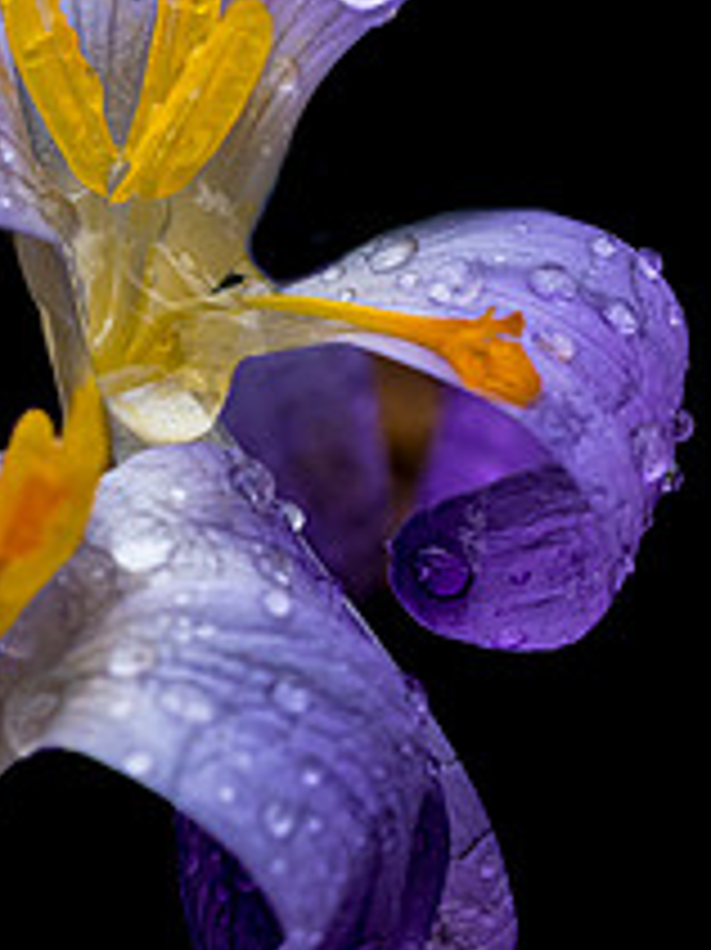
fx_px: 7018
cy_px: 252
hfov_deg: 5.8
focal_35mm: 256
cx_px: 243
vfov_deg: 7.7
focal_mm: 60
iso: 500
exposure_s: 1/125
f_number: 6.3
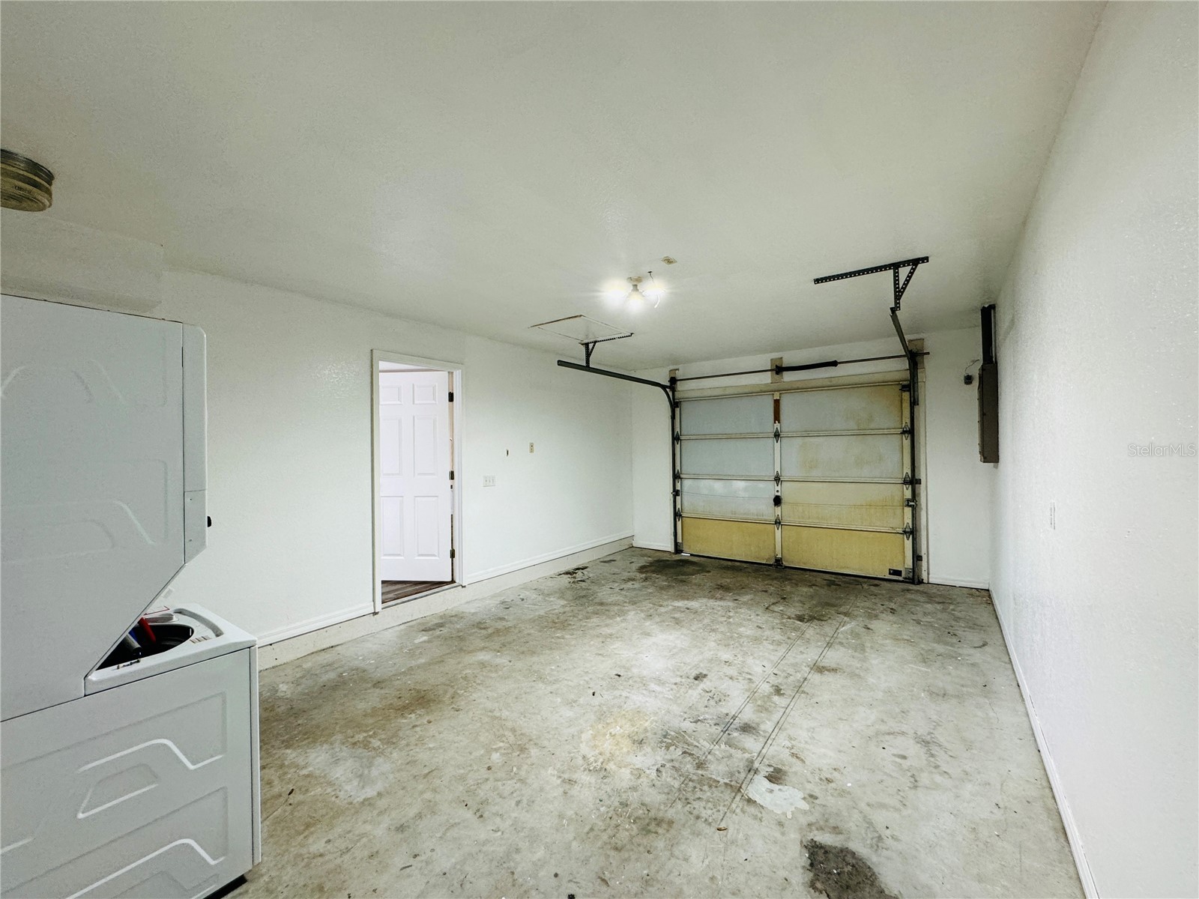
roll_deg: +0.4
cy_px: 450
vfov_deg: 85.7
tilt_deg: -0.4
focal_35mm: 14
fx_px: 485
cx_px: 600
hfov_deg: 102.1
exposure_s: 1/120
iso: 200
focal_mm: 2.22
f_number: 2.2
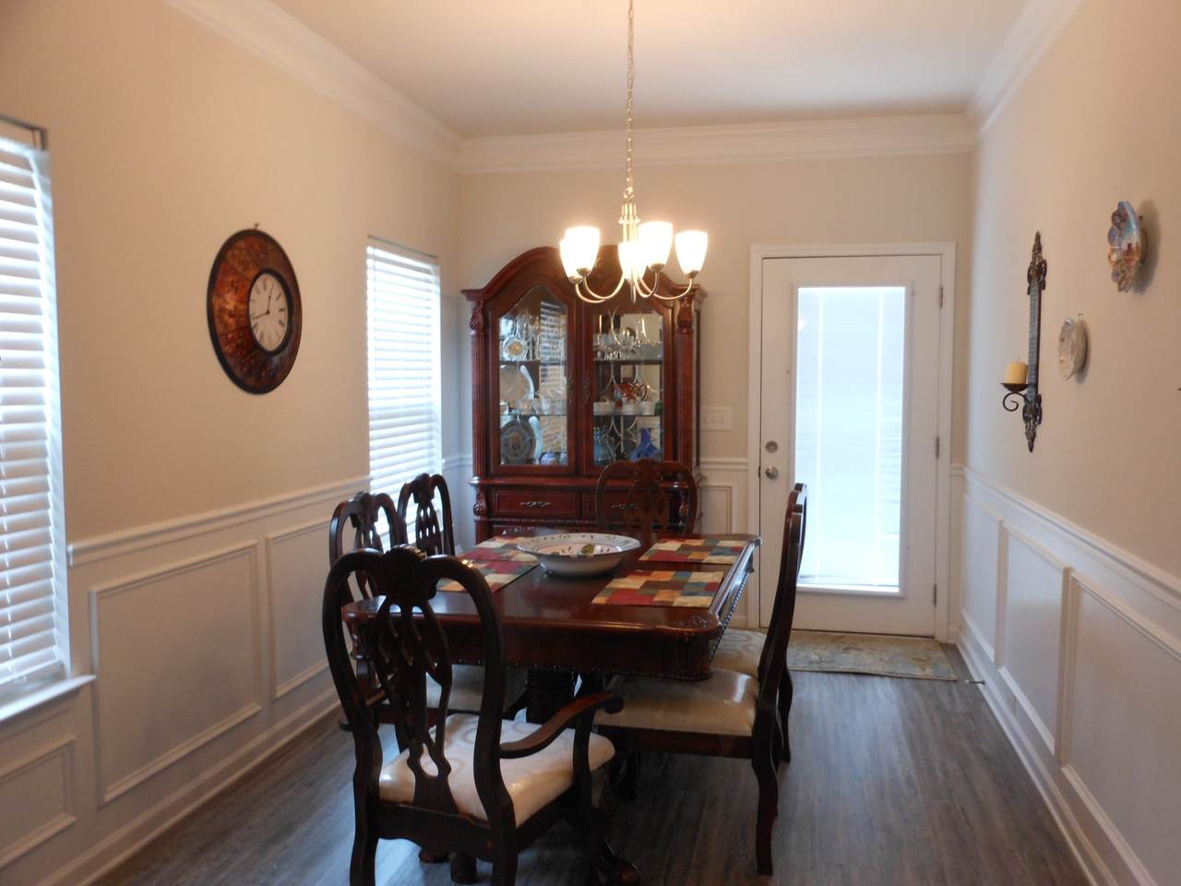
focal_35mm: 28
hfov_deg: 63.4
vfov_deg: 49.7
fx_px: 955
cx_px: 590
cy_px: 443
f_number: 3.7
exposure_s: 1/30
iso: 200
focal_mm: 5
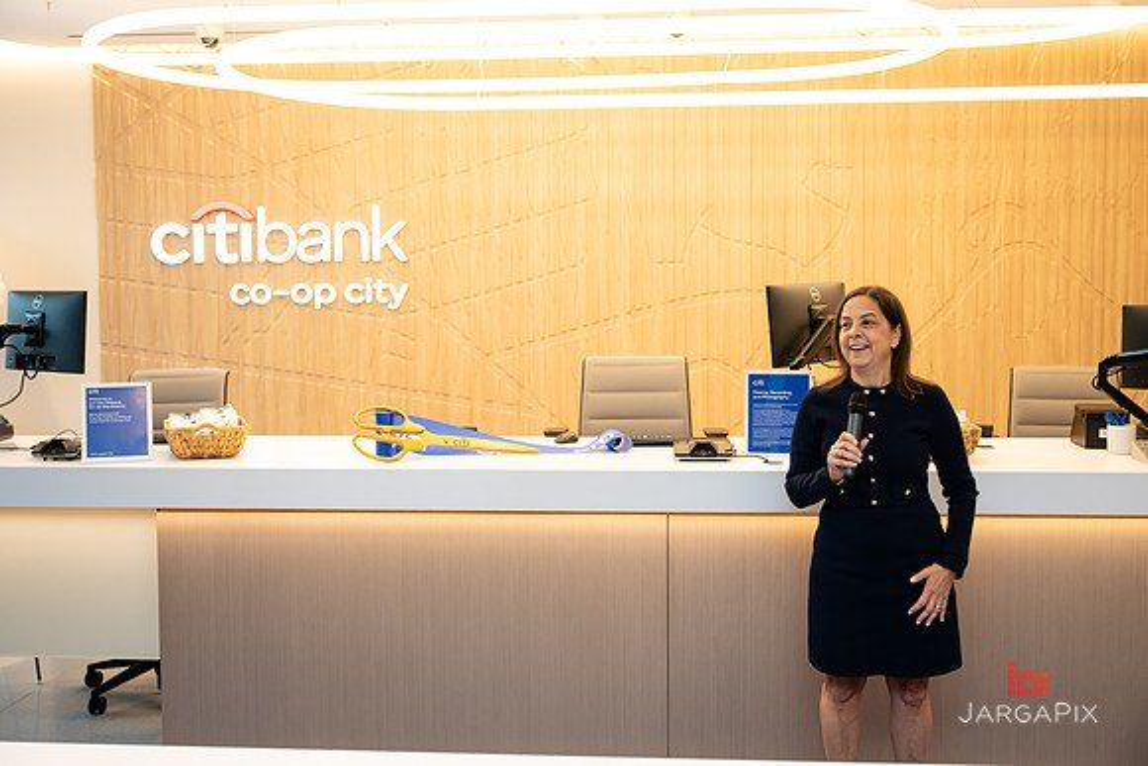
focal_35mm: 39
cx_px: 574
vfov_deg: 33.9
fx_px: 1257
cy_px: 380
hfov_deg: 49.1
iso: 400
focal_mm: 39
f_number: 3.2
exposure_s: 1/160
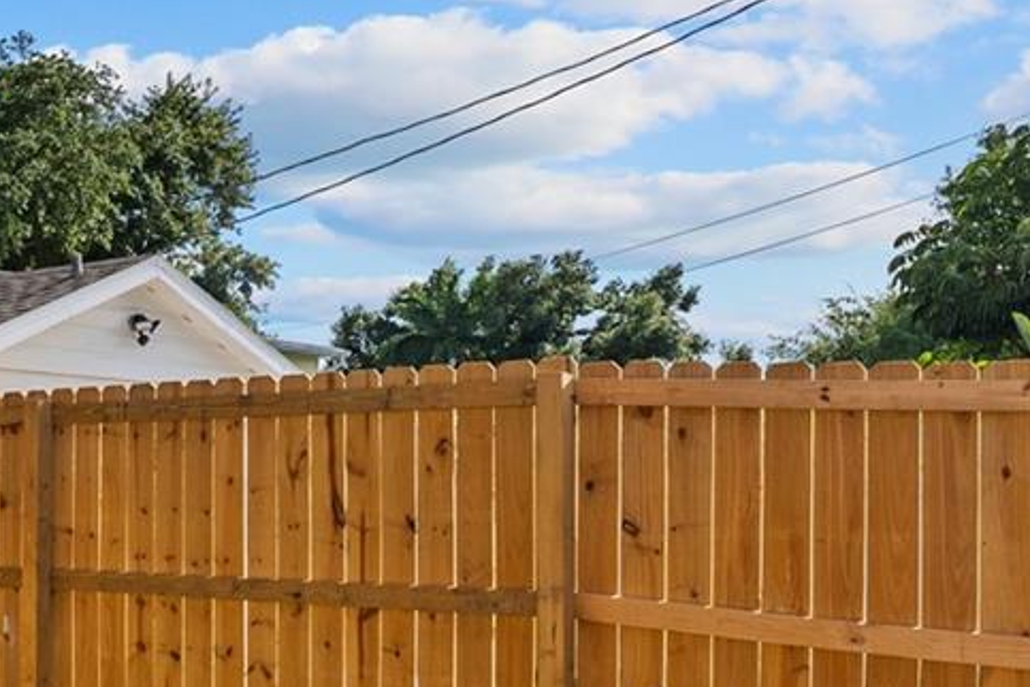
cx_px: -23
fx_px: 1516
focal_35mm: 53
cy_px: 589
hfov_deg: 33.9
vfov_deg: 24.9
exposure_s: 1/125
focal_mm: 16
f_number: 9
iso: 400
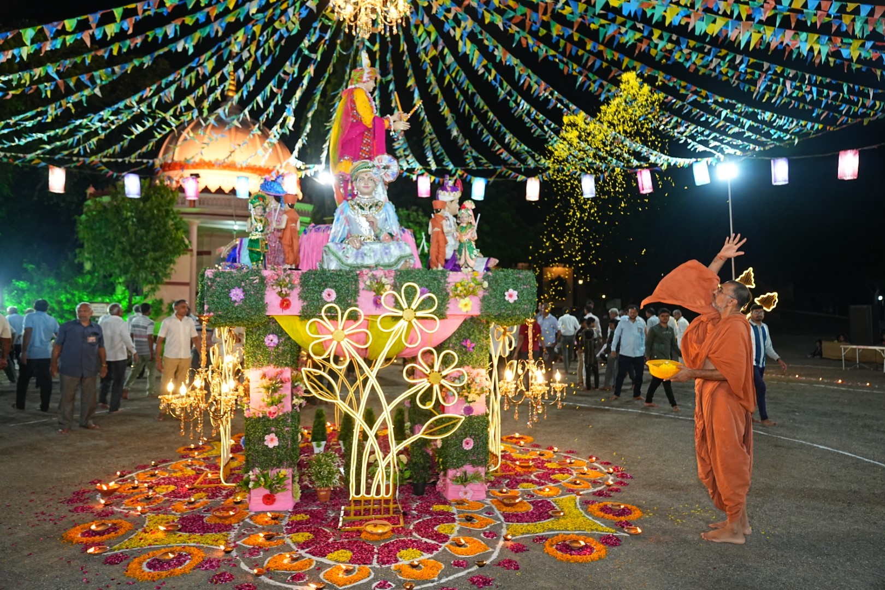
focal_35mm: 24
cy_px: 295
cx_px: 442
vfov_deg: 53.1
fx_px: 590
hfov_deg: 73.7
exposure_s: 1/160
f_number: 3.2
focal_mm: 24
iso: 2000
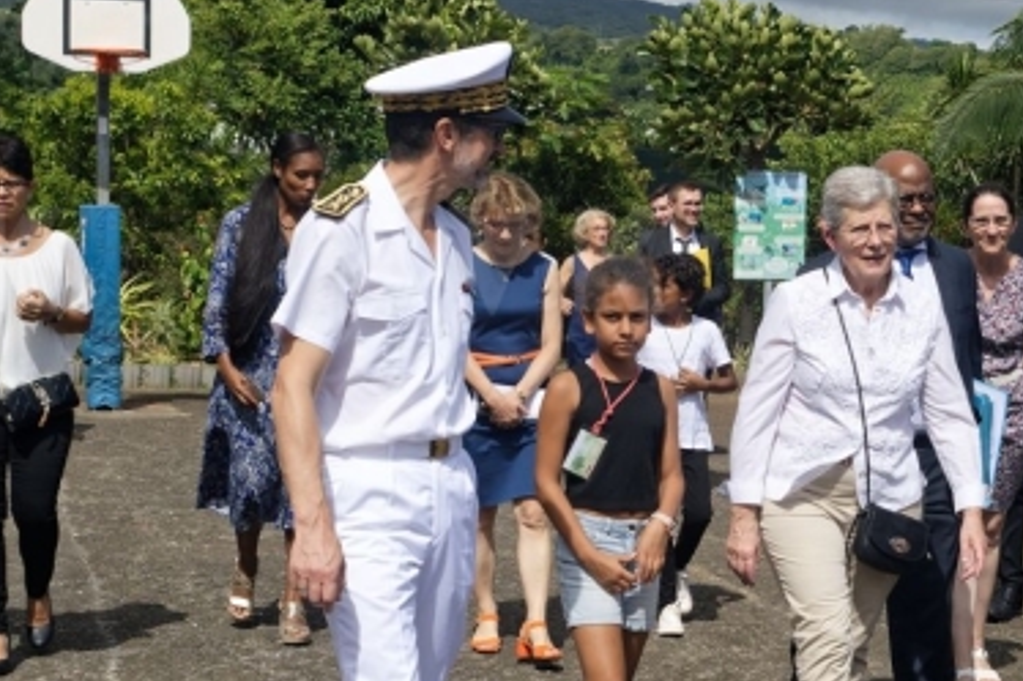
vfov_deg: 17.7
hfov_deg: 25.8
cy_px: 360
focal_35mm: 77
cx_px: 848
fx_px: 2187
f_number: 8
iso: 200
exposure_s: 1/1000
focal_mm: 24
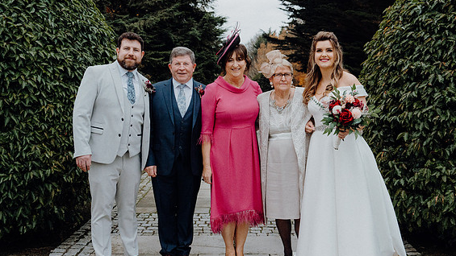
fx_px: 544
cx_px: 232
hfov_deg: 45.5
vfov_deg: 26.5
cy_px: 145
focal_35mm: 45
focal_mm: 41
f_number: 5
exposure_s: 1/200
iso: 5000
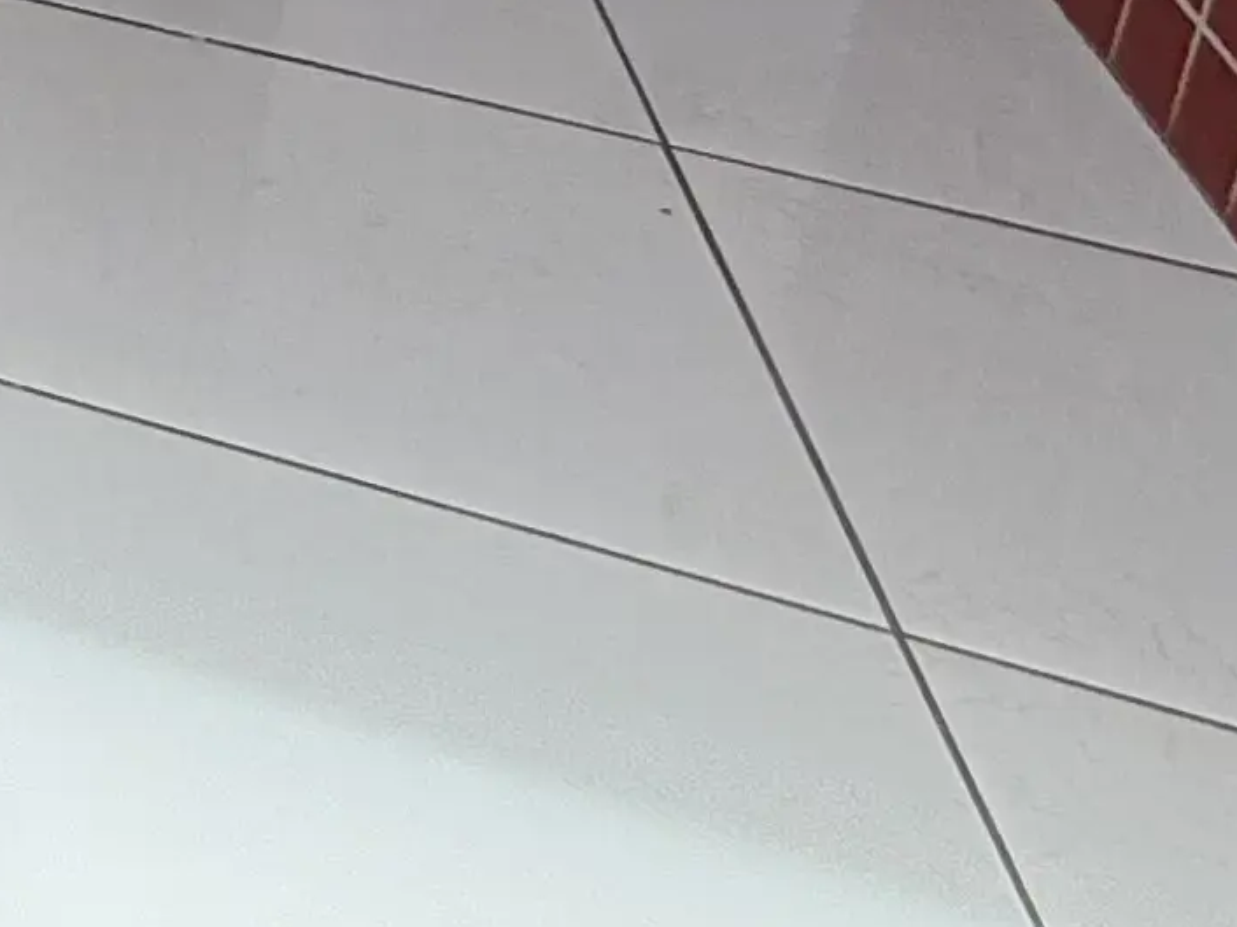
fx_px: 2858
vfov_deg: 14.4
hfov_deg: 15.0
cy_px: -1072
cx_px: -1705
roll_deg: +0.4
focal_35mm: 80
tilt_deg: -13.3
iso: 80
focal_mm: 2.22
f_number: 2.2
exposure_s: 1/99
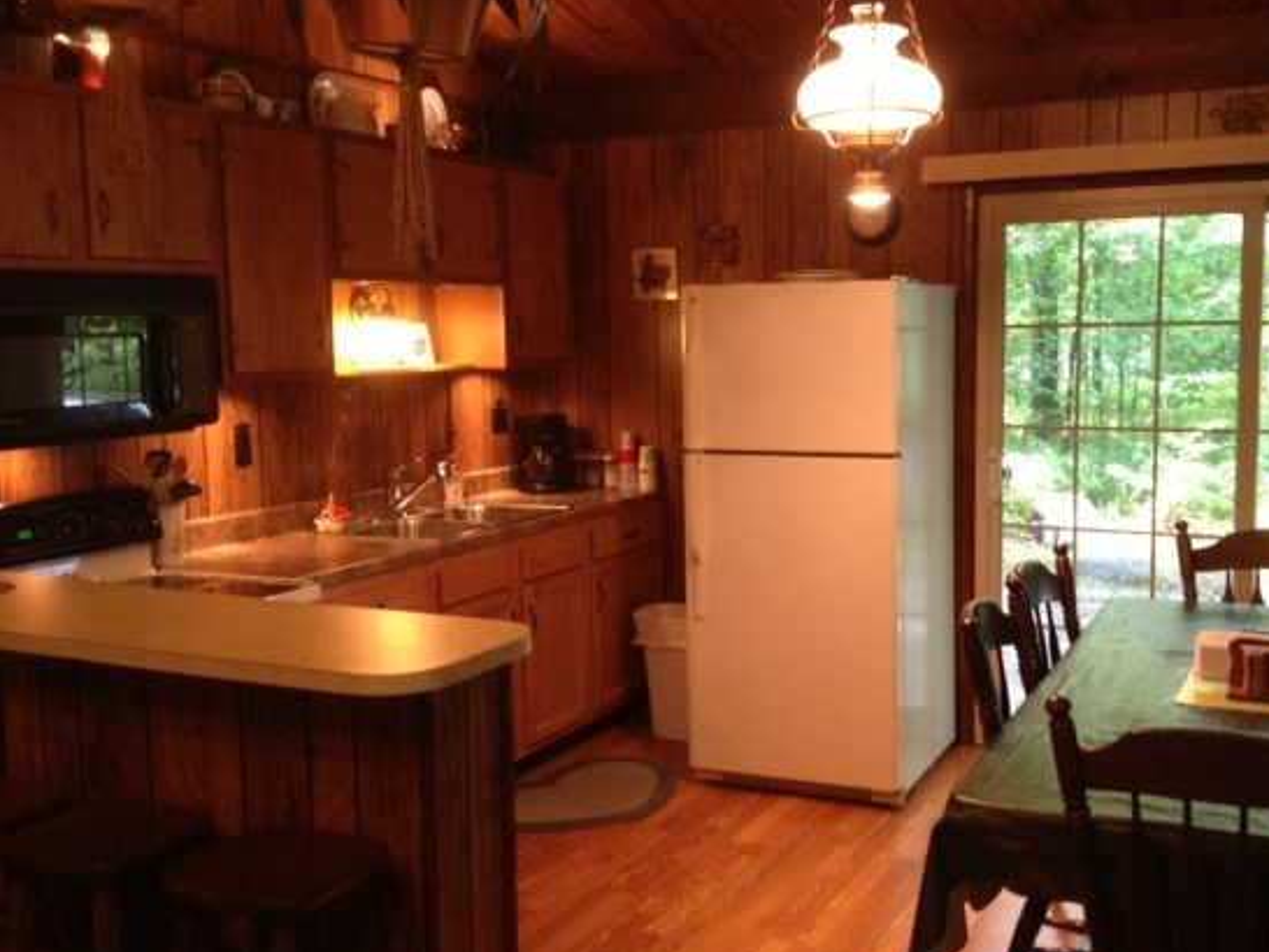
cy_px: 464
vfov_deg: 35.2
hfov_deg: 45.6
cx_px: 741
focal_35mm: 41
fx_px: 1504
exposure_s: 1/20
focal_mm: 4.28
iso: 160
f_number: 2.4
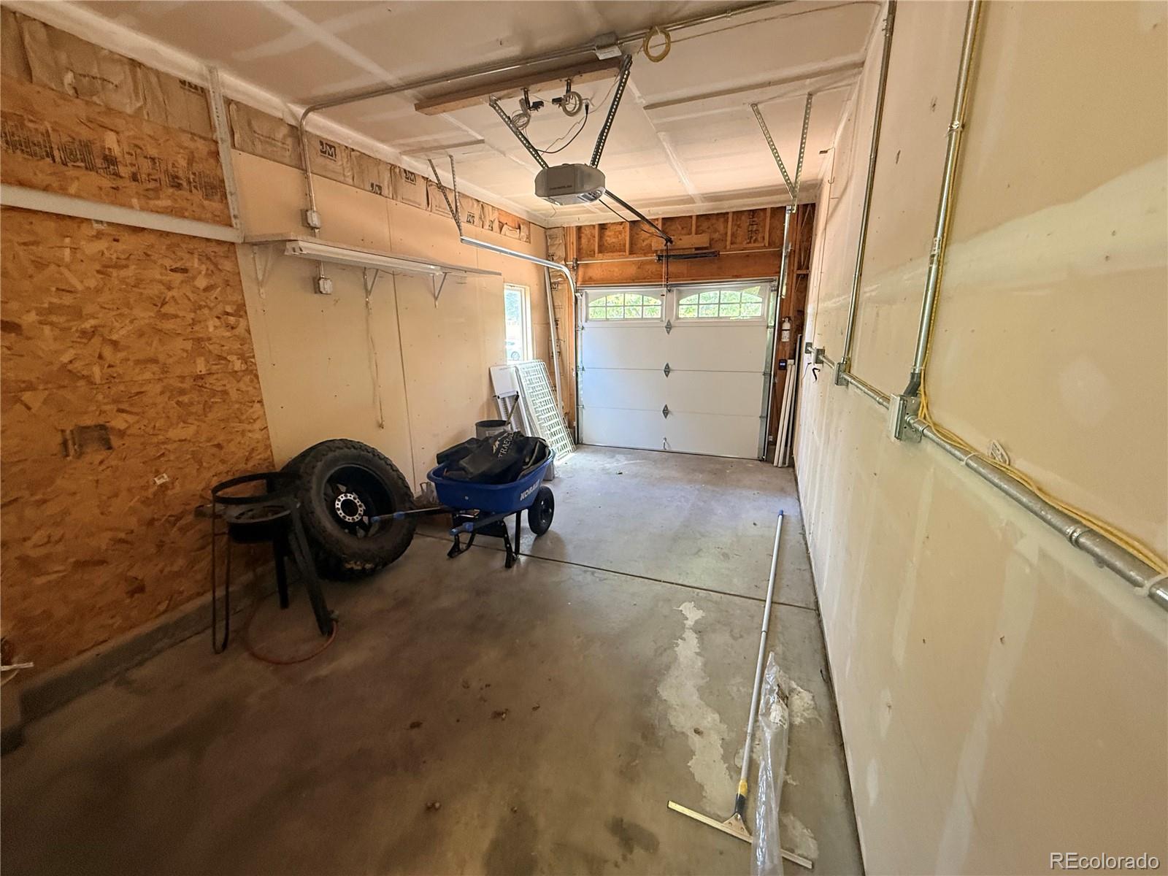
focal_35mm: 14
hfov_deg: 102.1
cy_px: 438
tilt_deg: -13.7
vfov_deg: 85.7
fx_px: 472
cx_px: 584
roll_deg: +0.3
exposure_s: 1/99
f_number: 2.2
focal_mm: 2.22
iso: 320
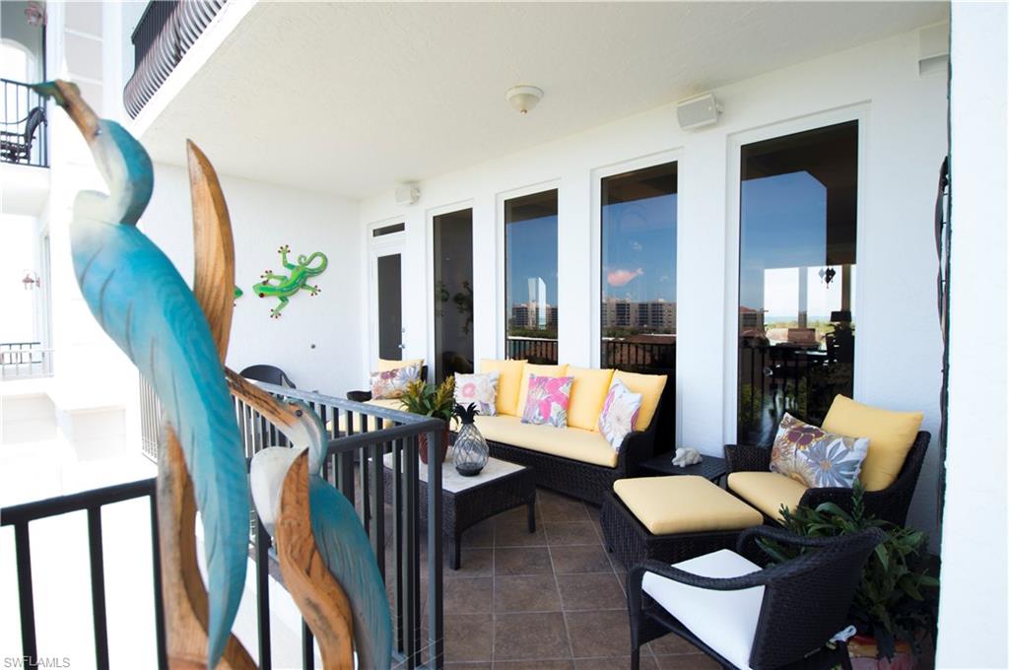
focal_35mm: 18
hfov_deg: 90.1
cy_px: 335
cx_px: 504
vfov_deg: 67.2
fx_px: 504
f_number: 4
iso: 100
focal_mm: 12
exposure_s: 1/60
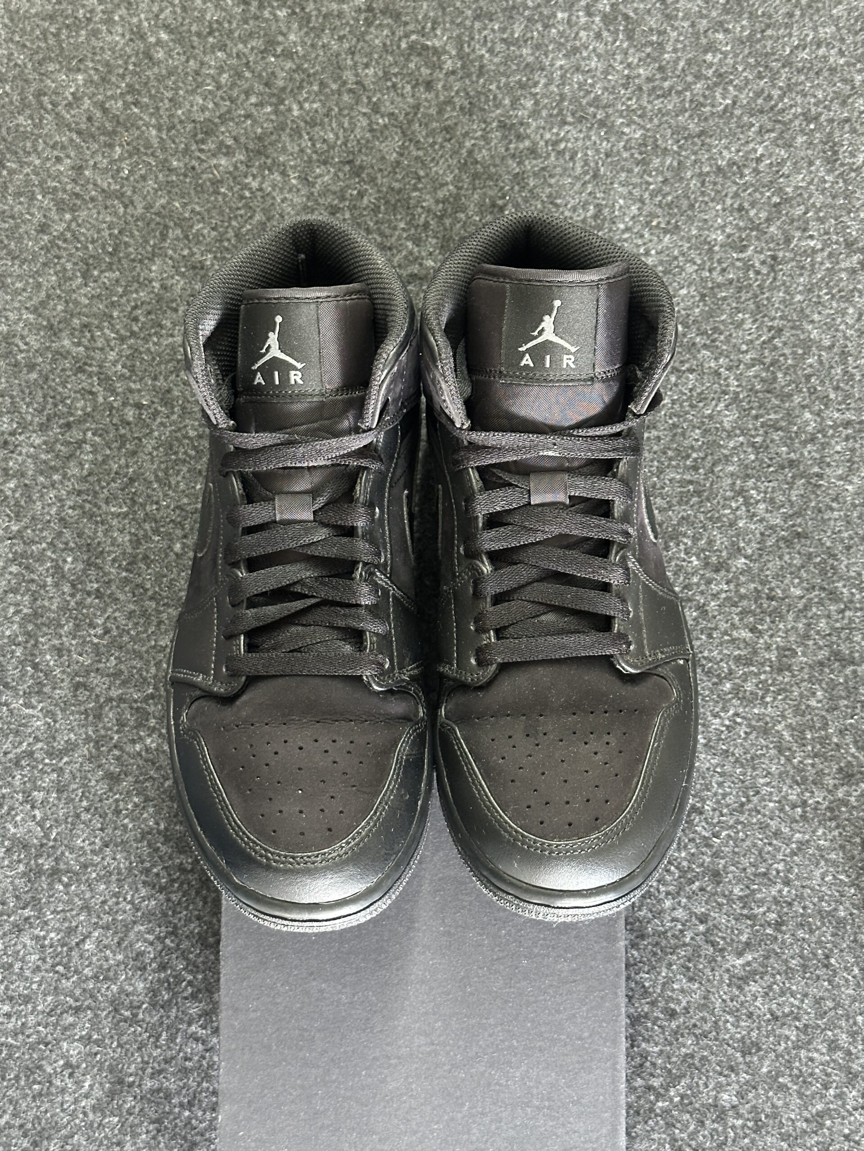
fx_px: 1597
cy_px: 576
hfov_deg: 30.3
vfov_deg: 39.7
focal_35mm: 48
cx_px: 432
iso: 500
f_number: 1.78
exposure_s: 1/25
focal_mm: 6.86
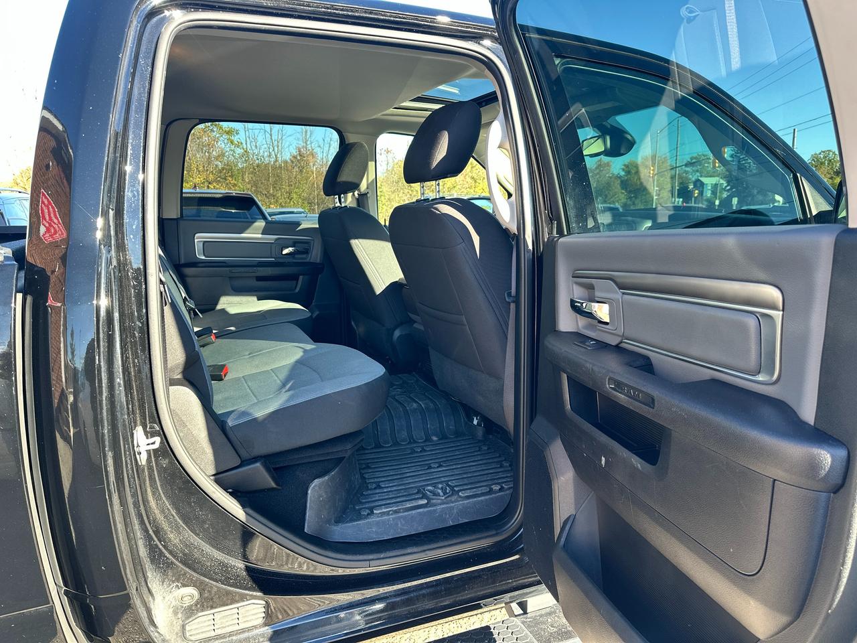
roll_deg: +0.6
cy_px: 322
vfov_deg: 56.8
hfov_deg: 71.6
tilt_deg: -10.6
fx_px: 594
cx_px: 428
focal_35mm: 24
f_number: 1.78
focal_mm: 6.86
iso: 64
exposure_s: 1/145
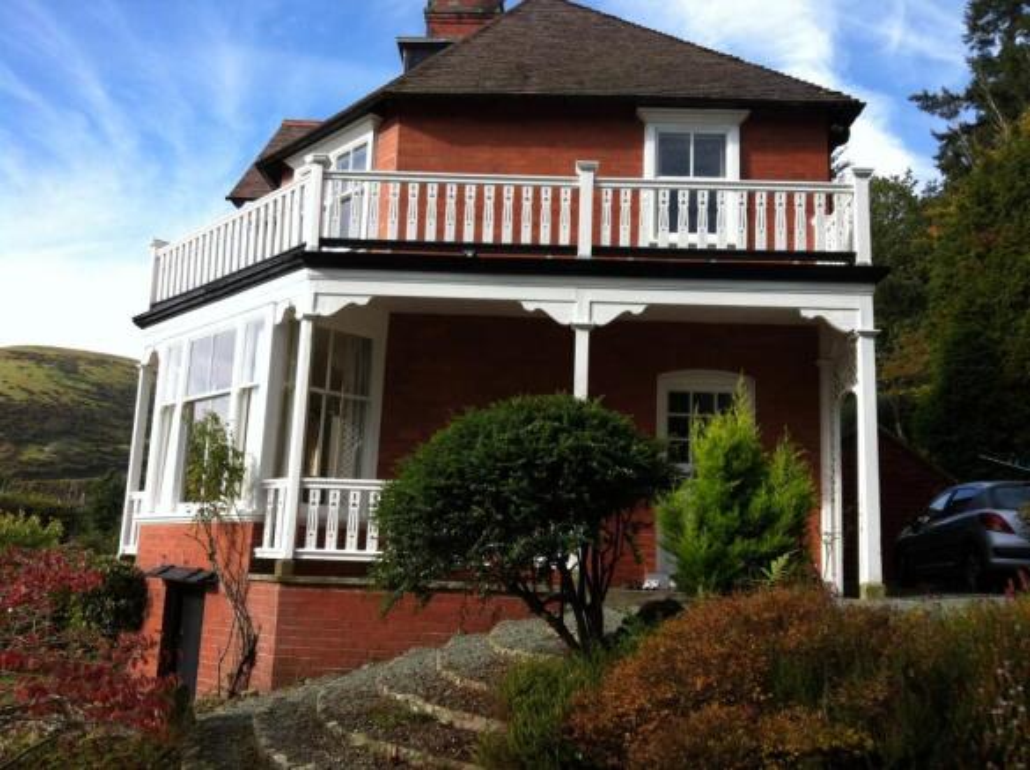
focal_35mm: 35
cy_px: 385
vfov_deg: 40.6
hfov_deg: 52.7
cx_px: 515
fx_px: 1040
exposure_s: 1/635
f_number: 2.8
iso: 80
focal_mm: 3.85
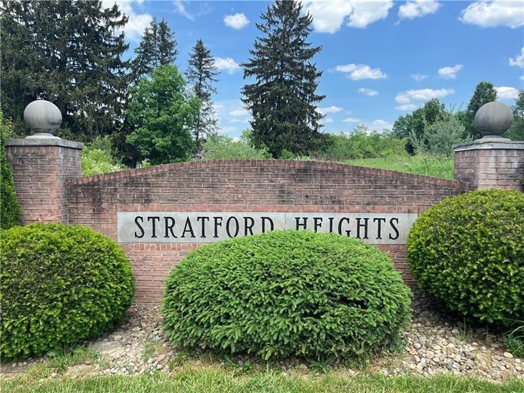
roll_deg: -0.5
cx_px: 262
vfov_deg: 53.1
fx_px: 394
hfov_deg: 67.3
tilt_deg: -3.1
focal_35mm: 26
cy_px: 196
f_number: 1.6
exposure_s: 1/1056
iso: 50
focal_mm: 5.1
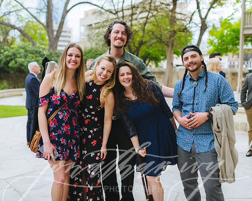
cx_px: 117
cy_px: 100
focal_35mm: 39
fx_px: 294
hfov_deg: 46.4
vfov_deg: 37.9
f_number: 2
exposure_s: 1/800
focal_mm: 35
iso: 80
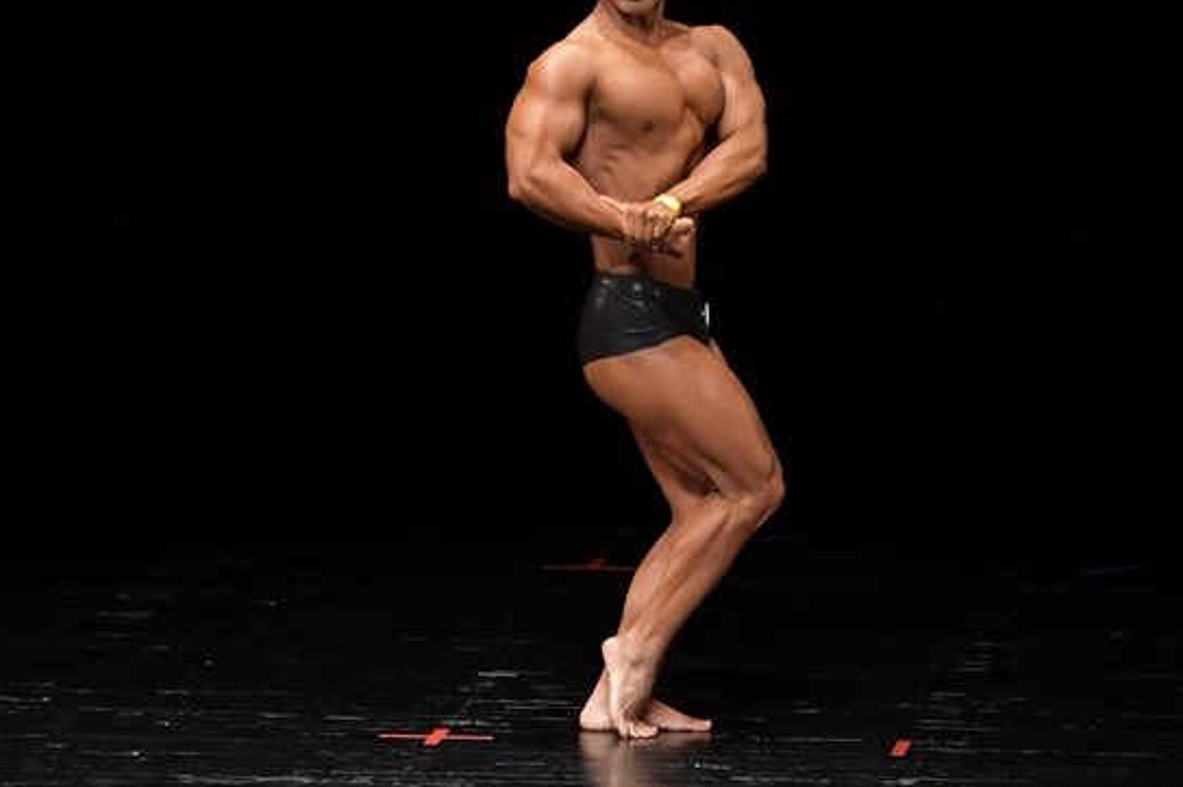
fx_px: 11921
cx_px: 556
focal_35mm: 363
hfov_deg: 5.7
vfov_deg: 3.8
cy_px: 250
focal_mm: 170
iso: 3200
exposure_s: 1/400
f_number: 5.6
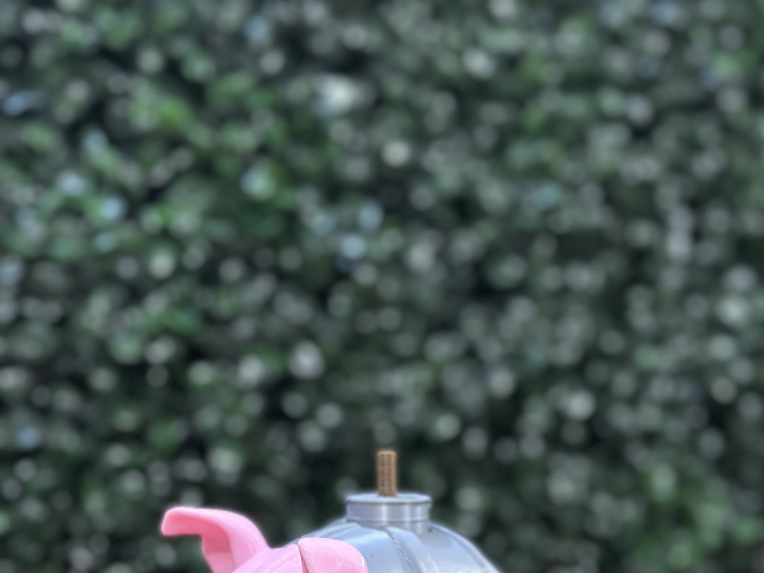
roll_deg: -0.1
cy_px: 515
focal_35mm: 65
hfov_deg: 29.8
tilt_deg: -4.2
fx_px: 1435
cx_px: 387
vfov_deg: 22.1
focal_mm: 6.86
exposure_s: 1/50
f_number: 1.78
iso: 320
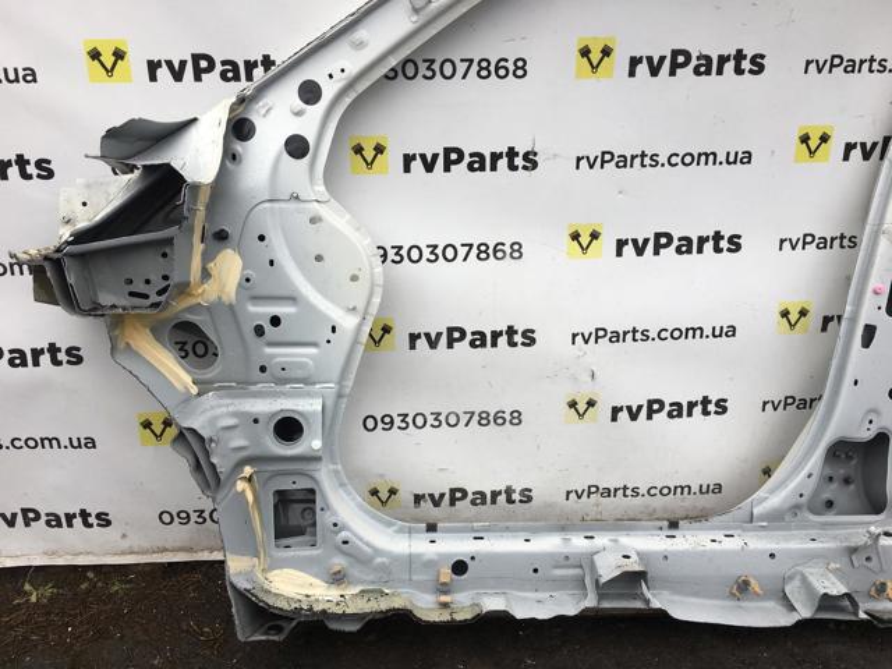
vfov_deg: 48.2
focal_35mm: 29
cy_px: 334
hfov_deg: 61.7
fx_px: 747
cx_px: 446
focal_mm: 4.15
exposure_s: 1/172
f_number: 2.2
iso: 25
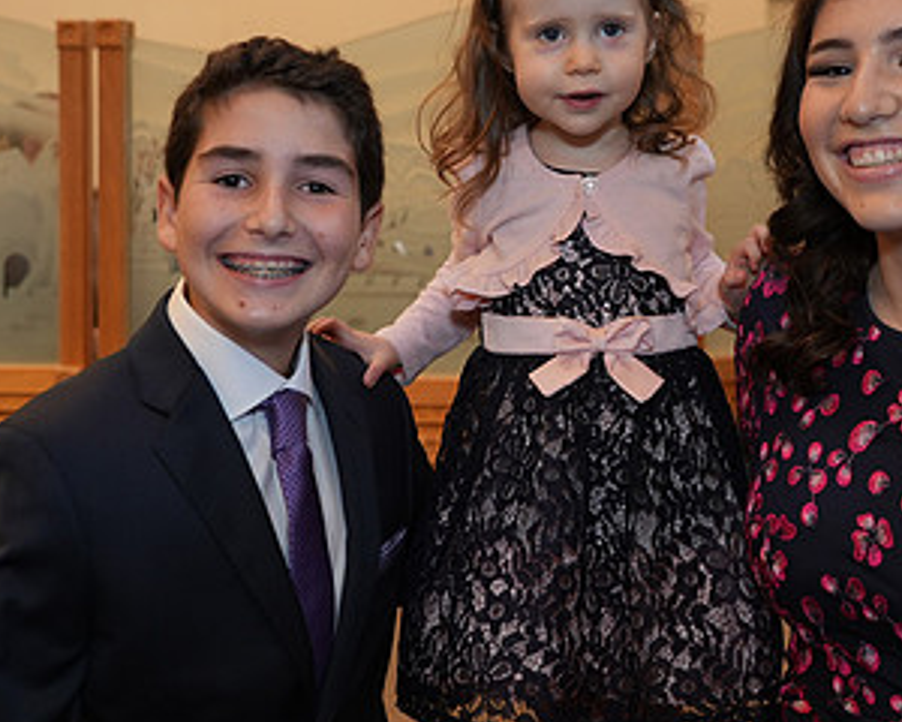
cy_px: 260
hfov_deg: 32.3
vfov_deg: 26.1
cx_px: 559
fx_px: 1548
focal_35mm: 58
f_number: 4
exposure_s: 1/80
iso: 640
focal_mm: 32
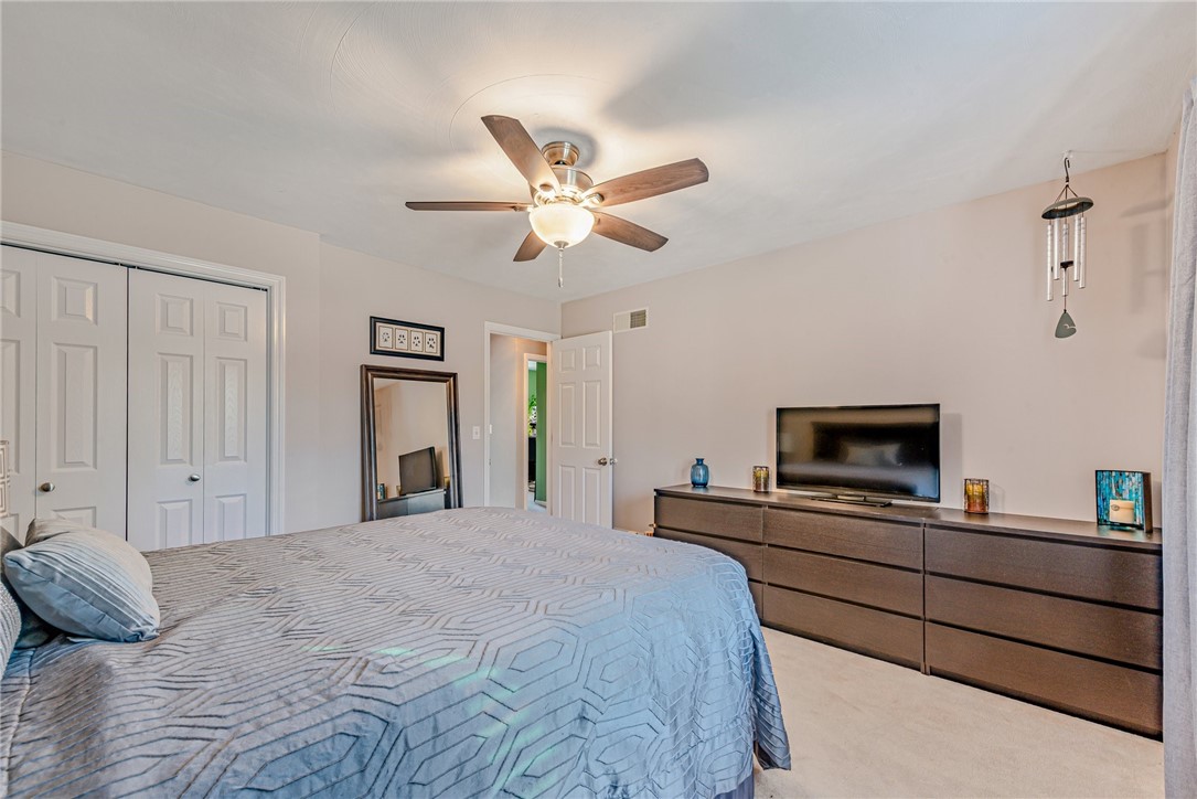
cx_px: 598
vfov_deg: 81.2
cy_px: 400
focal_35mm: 14
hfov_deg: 104.2
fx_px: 466
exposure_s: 1/5
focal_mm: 14
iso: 100
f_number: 11
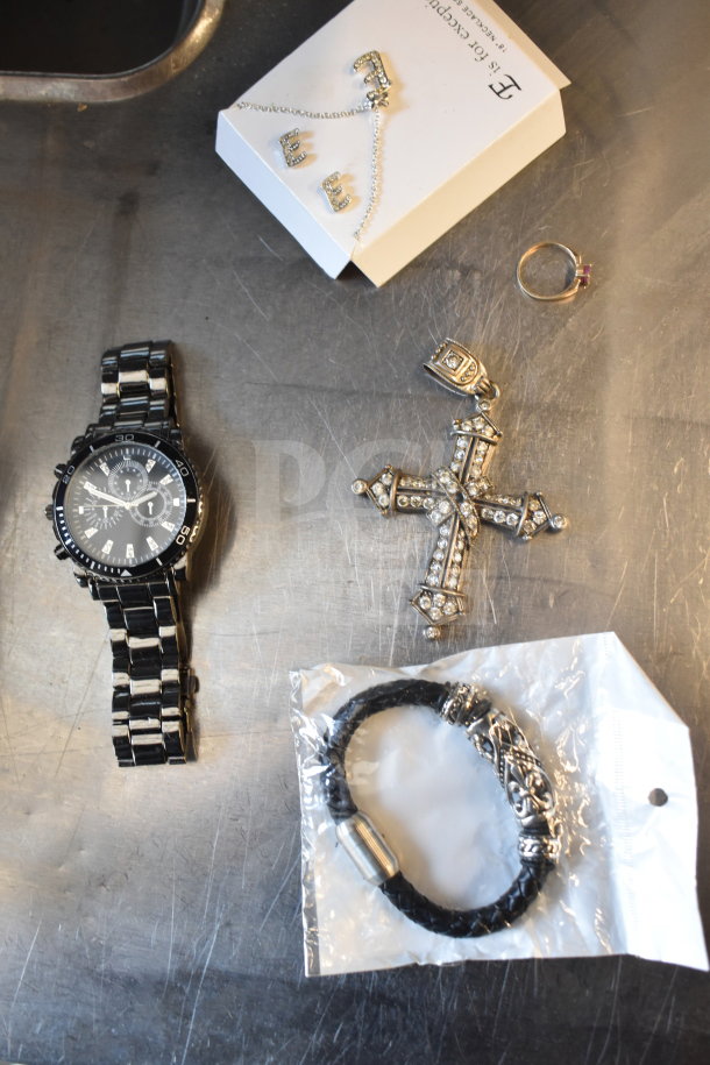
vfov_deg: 53.1
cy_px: 532
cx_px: 355
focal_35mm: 36
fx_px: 1065
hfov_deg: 36.9
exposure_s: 1/40
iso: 900
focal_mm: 24
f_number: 3.8
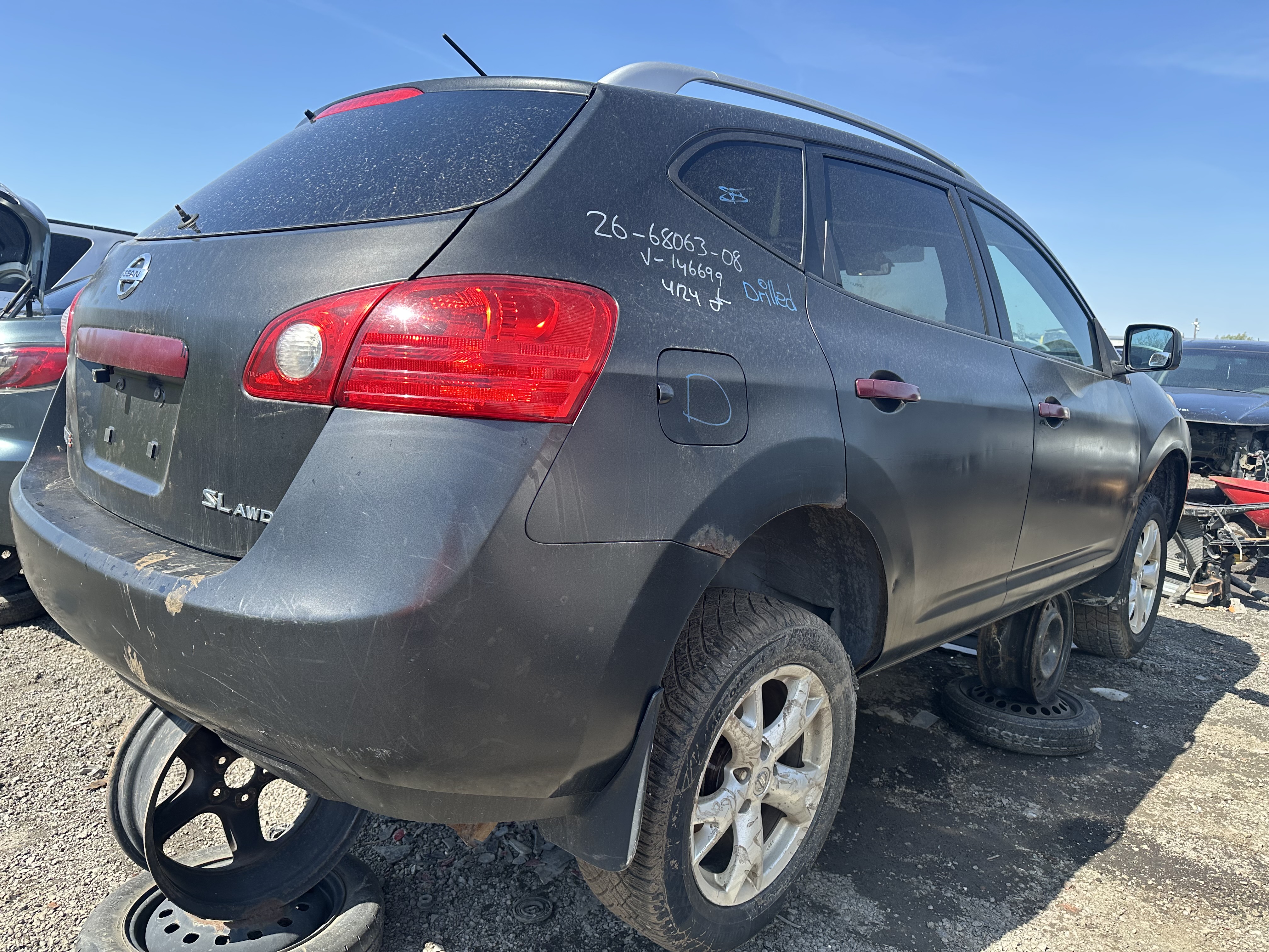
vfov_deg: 56.8
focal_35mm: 24
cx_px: 634
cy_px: 476
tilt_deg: -9.1
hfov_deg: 71.6
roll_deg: -2.9
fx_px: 880
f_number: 1.78
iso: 80
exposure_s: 1/1289
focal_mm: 6.86
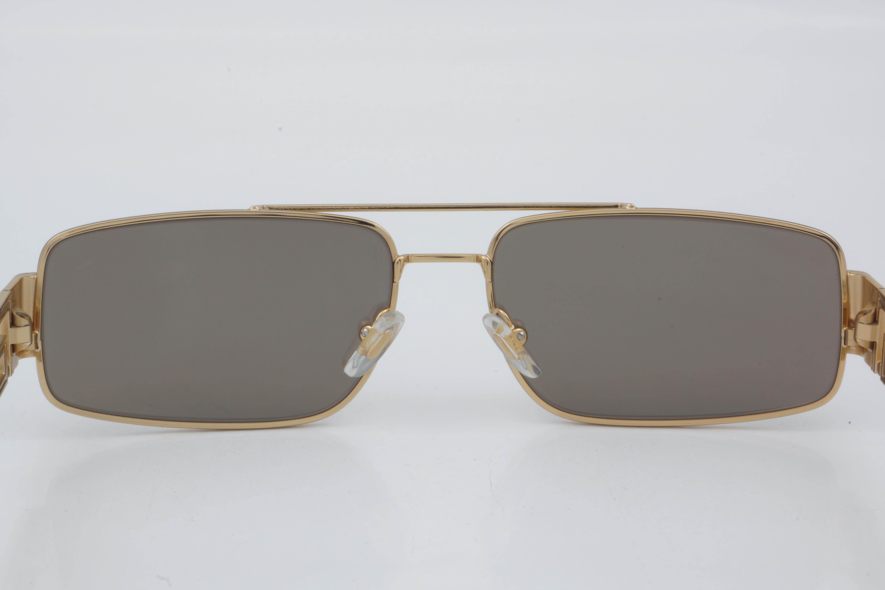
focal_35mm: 82
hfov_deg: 24.6
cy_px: 295
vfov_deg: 16.6
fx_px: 2028
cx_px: 442
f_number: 32
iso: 100
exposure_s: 1/3
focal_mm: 55
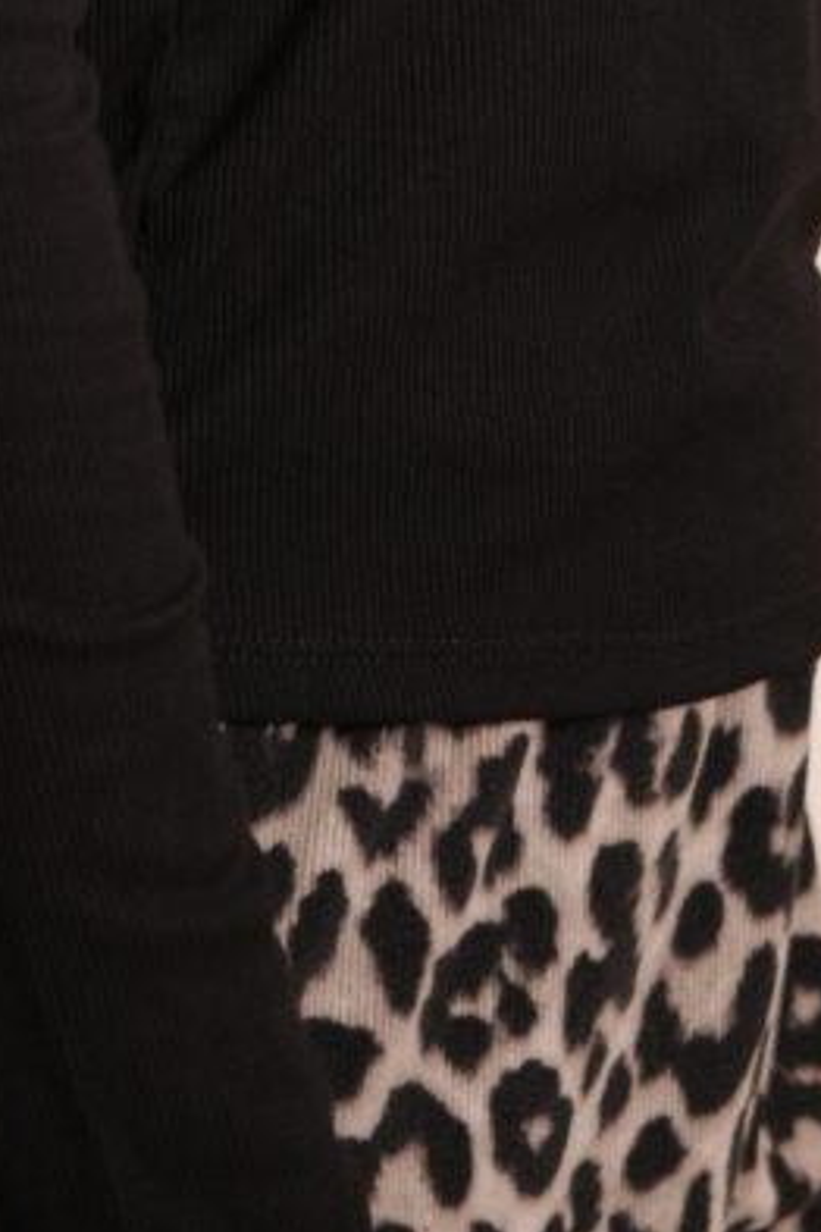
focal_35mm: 229
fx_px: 7833
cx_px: 254
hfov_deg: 6.0
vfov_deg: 8.8
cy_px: -649
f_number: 2.8
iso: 400
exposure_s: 1/125
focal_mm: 50
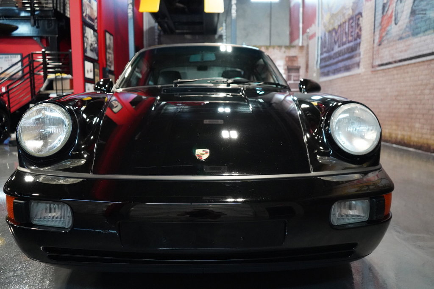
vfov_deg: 46.4
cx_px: 217
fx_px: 338
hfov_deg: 65.5
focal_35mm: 28
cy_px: 144
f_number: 3.5
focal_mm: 28
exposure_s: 1/100
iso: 12800
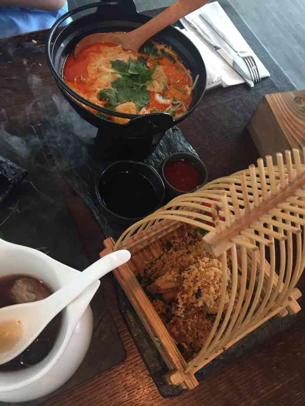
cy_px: 203
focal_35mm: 29
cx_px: 152
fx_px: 341
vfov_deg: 61.7
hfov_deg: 48.2
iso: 160
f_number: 2.2
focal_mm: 4.15
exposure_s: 1/33
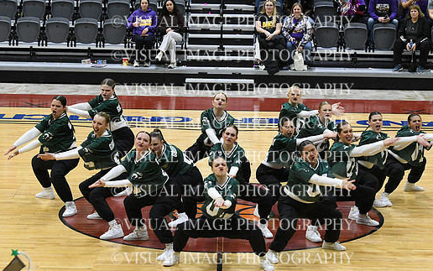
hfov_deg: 15.6
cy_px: 140
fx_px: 1582
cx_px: 232
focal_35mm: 134
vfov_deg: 9.8
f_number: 4
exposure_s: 1/250
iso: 3200
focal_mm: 78
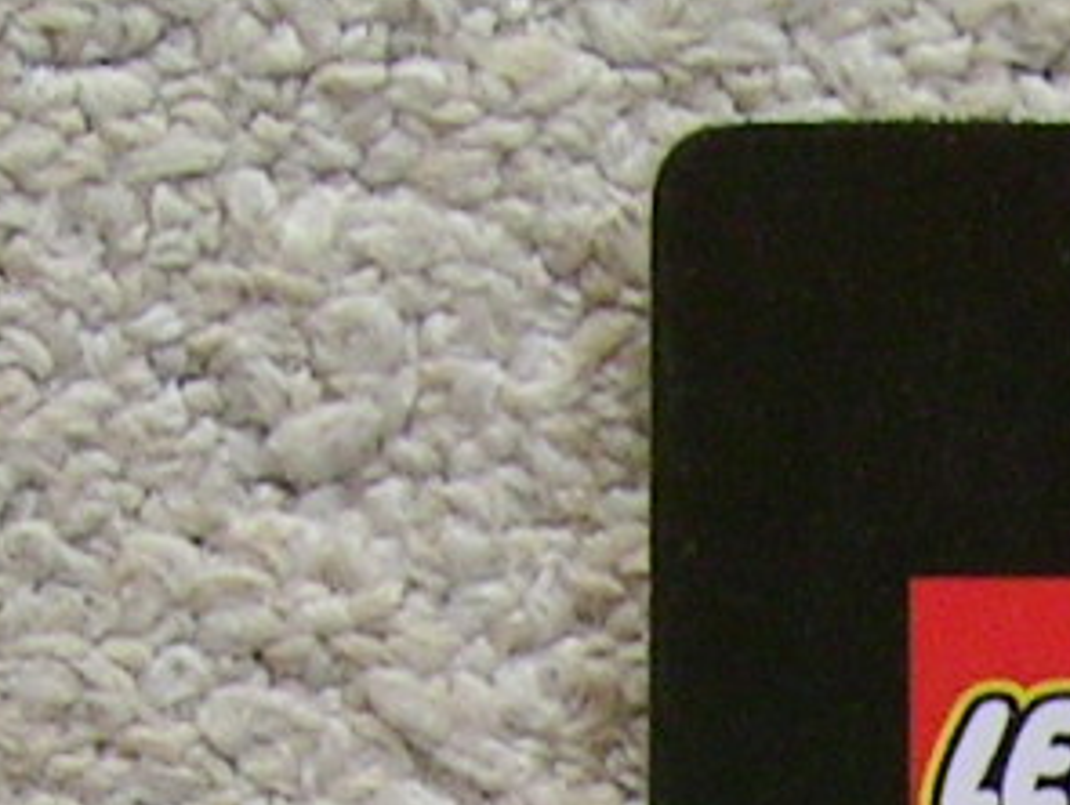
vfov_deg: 7.1
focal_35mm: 195
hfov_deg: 9.8
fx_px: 6035
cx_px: 1592
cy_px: 2067
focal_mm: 5.6
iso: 100
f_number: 2.8
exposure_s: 1/32.1
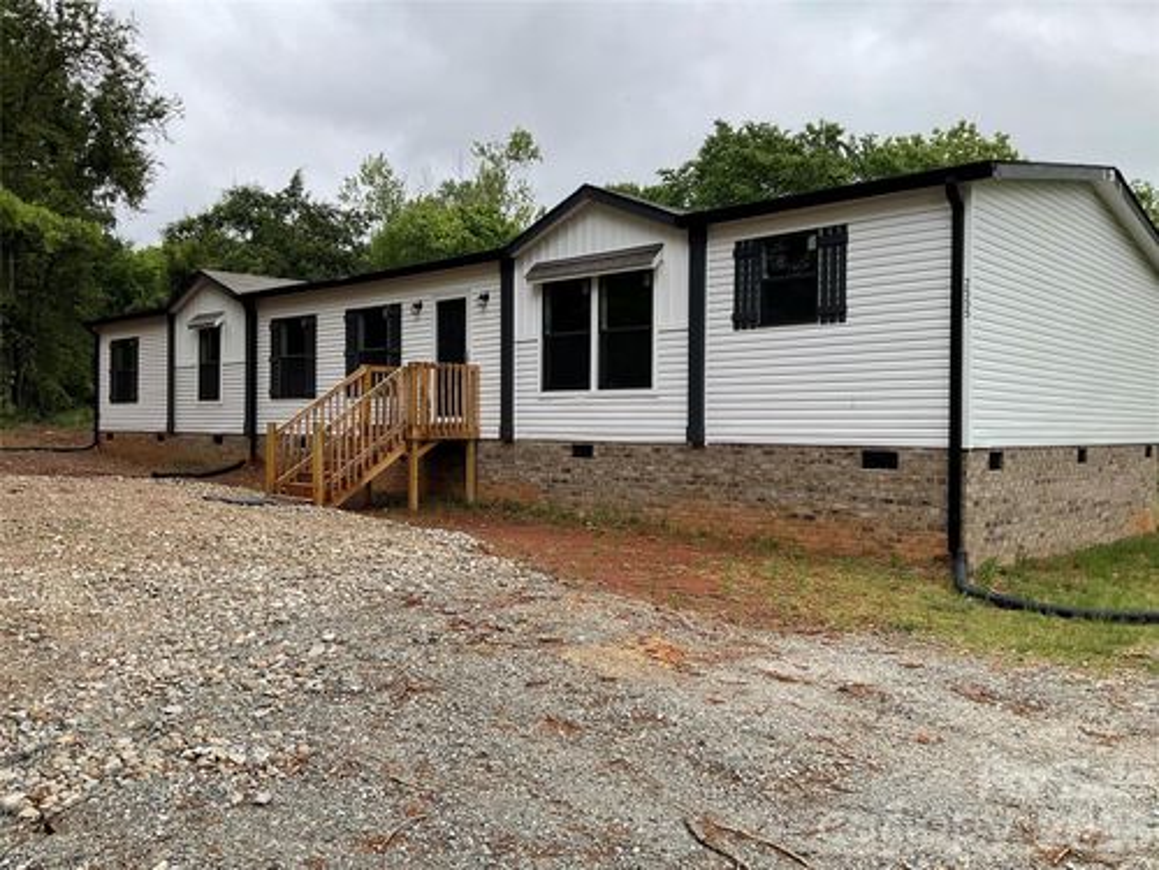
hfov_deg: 61.7
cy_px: 435
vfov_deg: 48.2
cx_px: 580
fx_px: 971
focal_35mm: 29
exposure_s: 1/1144
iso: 16
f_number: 1.8
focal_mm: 3
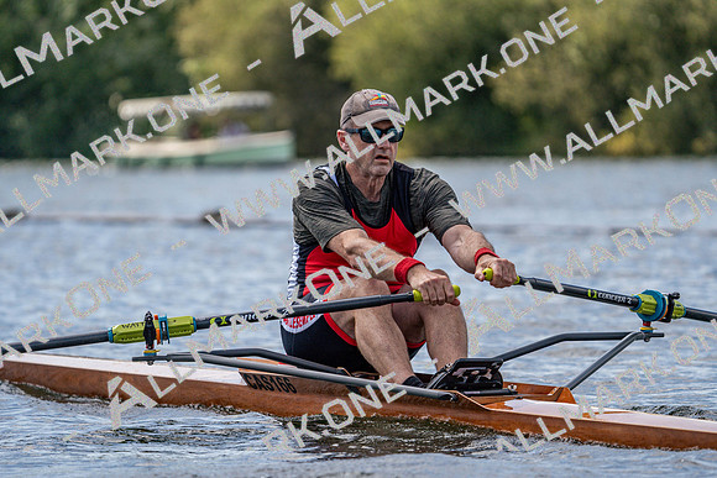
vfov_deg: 4.2
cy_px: 239
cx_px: 358
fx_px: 6454
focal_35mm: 324
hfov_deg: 6.4
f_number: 6.3
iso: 400
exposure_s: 1/2000
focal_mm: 324
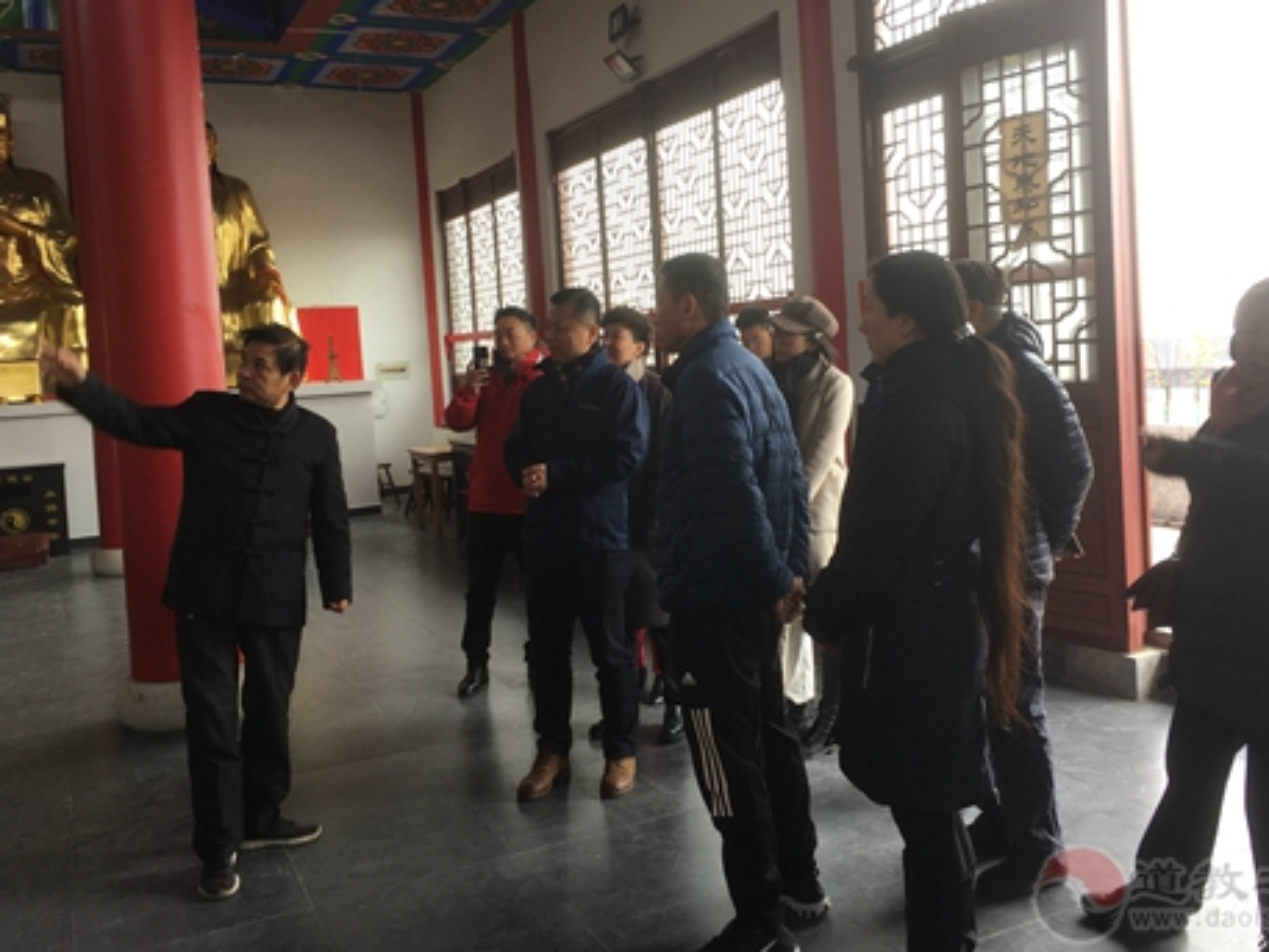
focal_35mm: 33
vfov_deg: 42.9
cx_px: 705
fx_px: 1210
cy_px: 422
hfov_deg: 55.2
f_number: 2.2
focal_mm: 4.15
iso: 32
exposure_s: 1/50
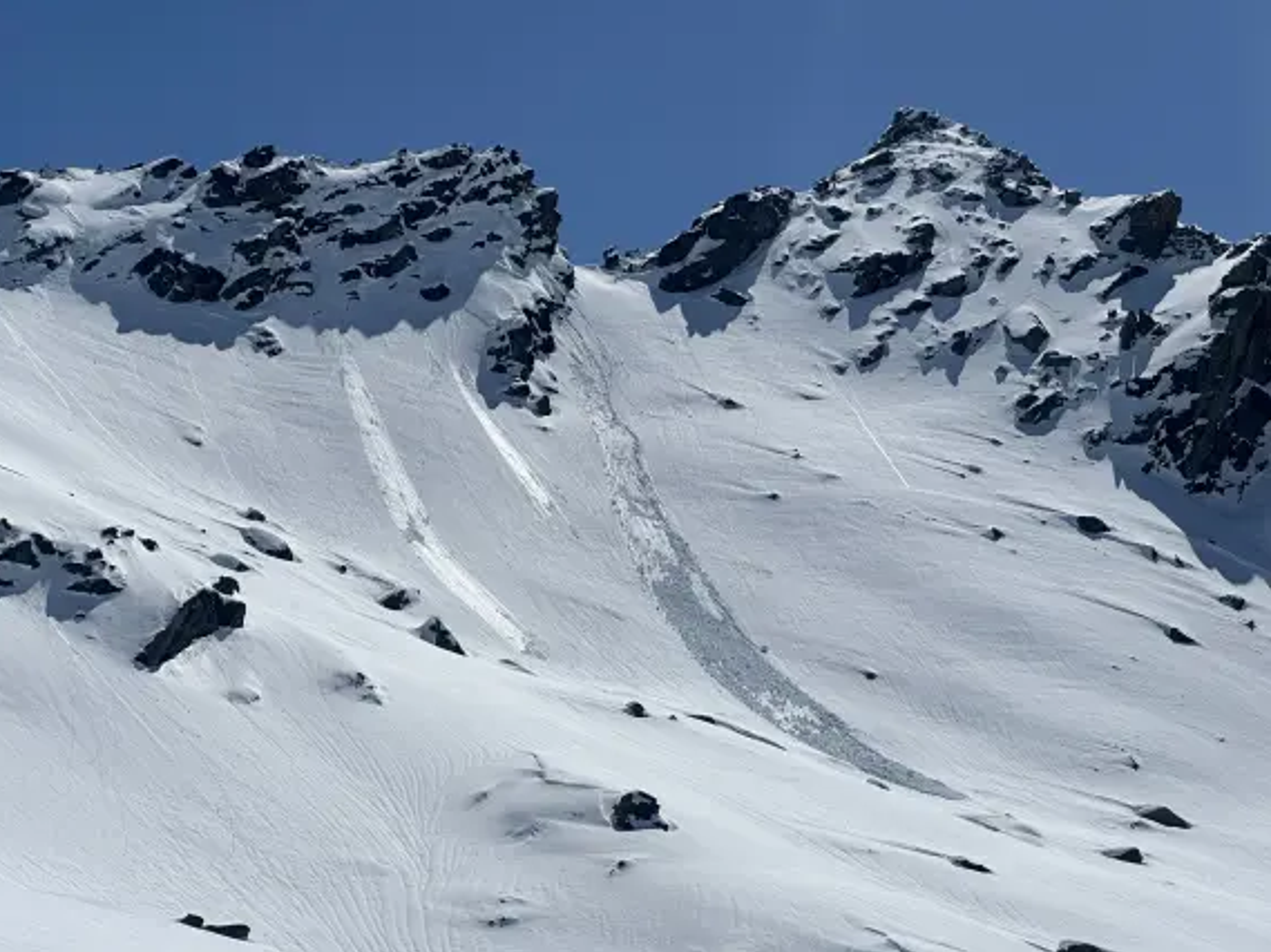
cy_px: 480
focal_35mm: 78
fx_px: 2862
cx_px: 630
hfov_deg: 25.0
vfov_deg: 18.9
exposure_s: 1/3215
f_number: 2.8
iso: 20
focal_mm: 9
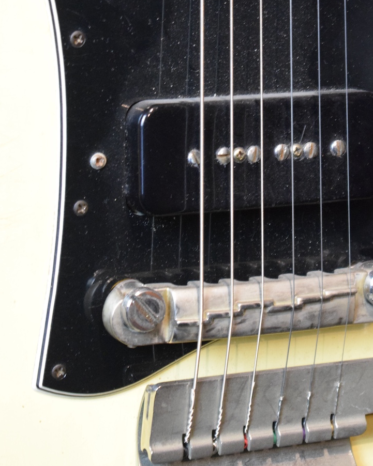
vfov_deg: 14.9
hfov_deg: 12.0
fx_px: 1778
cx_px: 248
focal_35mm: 129
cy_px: 101
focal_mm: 55
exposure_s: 1/20
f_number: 5.6
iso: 3200
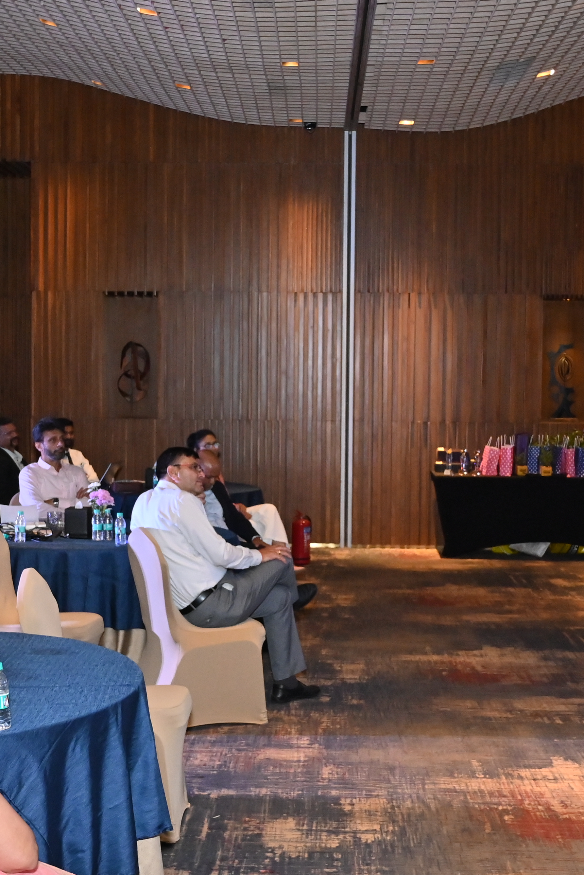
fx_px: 1338
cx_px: 287
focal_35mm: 55
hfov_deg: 24.6
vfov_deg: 36.2
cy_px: 439
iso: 2000
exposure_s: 1/80
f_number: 5
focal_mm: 24
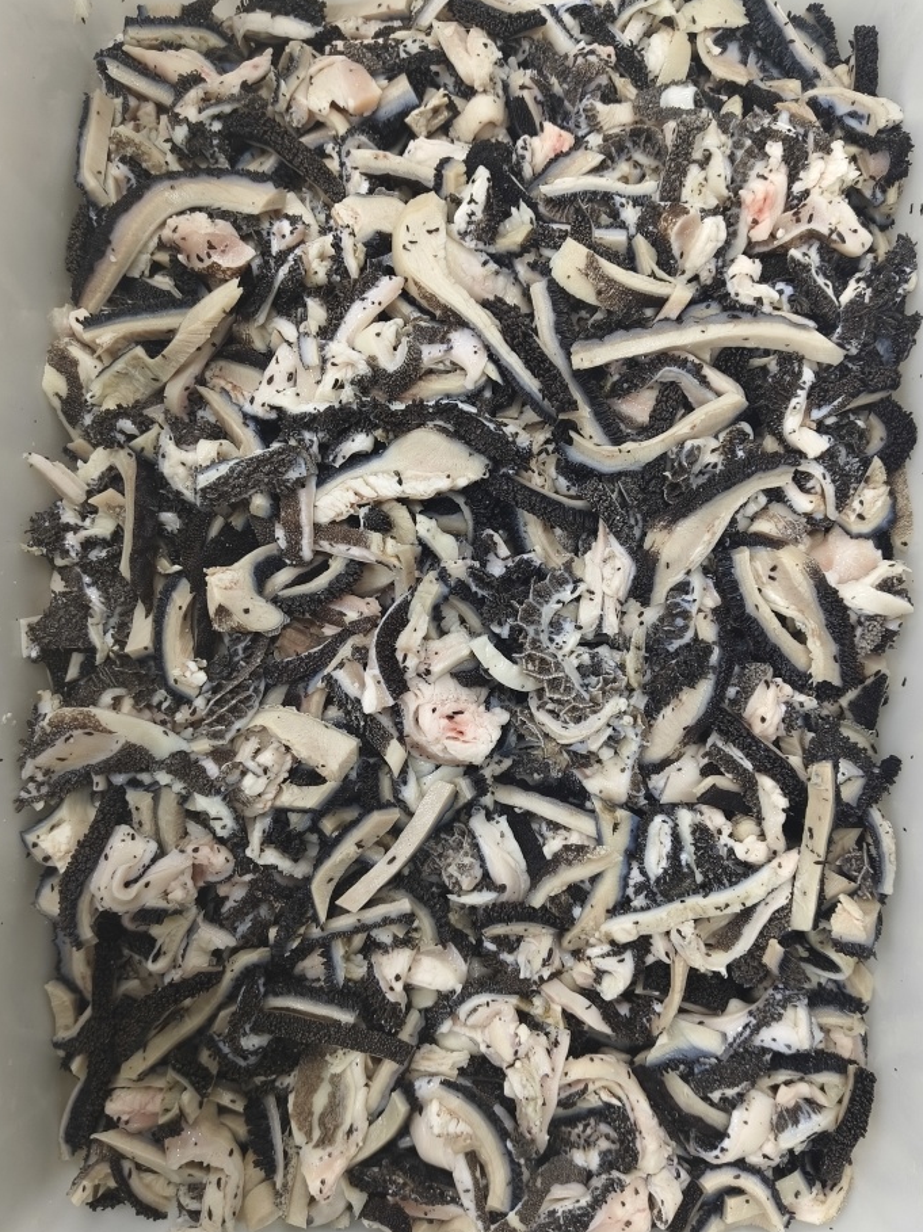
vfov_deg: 65.3
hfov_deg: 51.3
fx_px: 961
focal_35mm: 27
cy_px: 628
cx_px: 458
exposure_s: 1/50
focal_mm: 5.6
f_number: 1.88
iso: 518
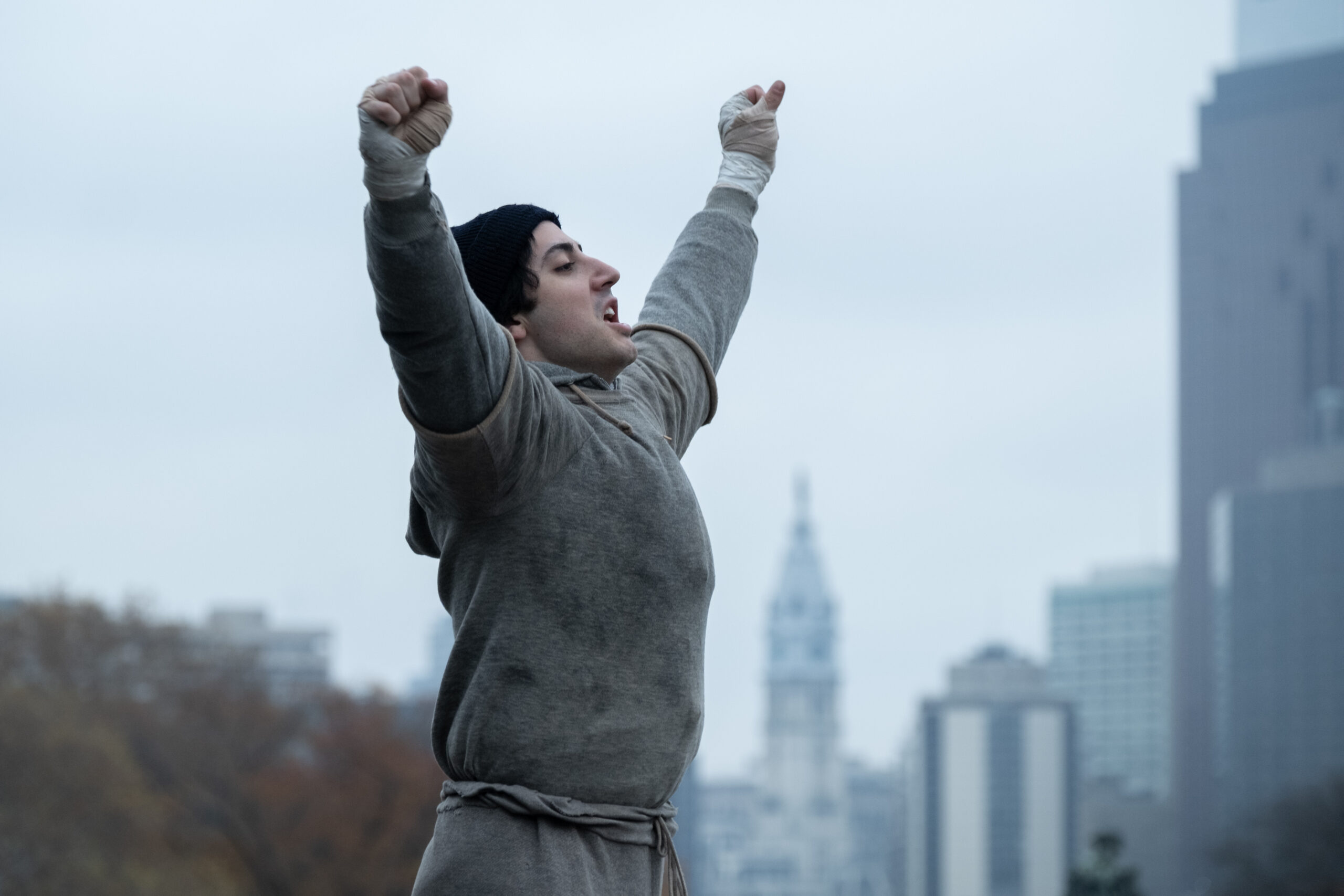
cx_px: 672
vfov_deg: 9.0
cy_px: 448
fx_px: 5712
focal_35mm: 153
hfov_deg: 13.4
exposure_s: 1/1000
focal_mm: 102.2
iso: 640
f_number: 4
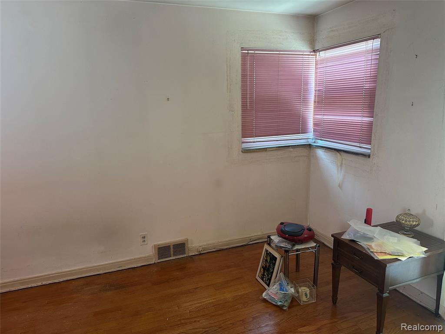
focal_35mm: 24
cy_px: 167
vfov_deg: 56.8
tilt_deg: -11.4
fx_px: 309
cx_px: 222
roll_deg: +0.2
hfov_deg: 71.6
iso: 250
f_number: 1.78
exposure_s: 1/83
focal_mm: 6.86
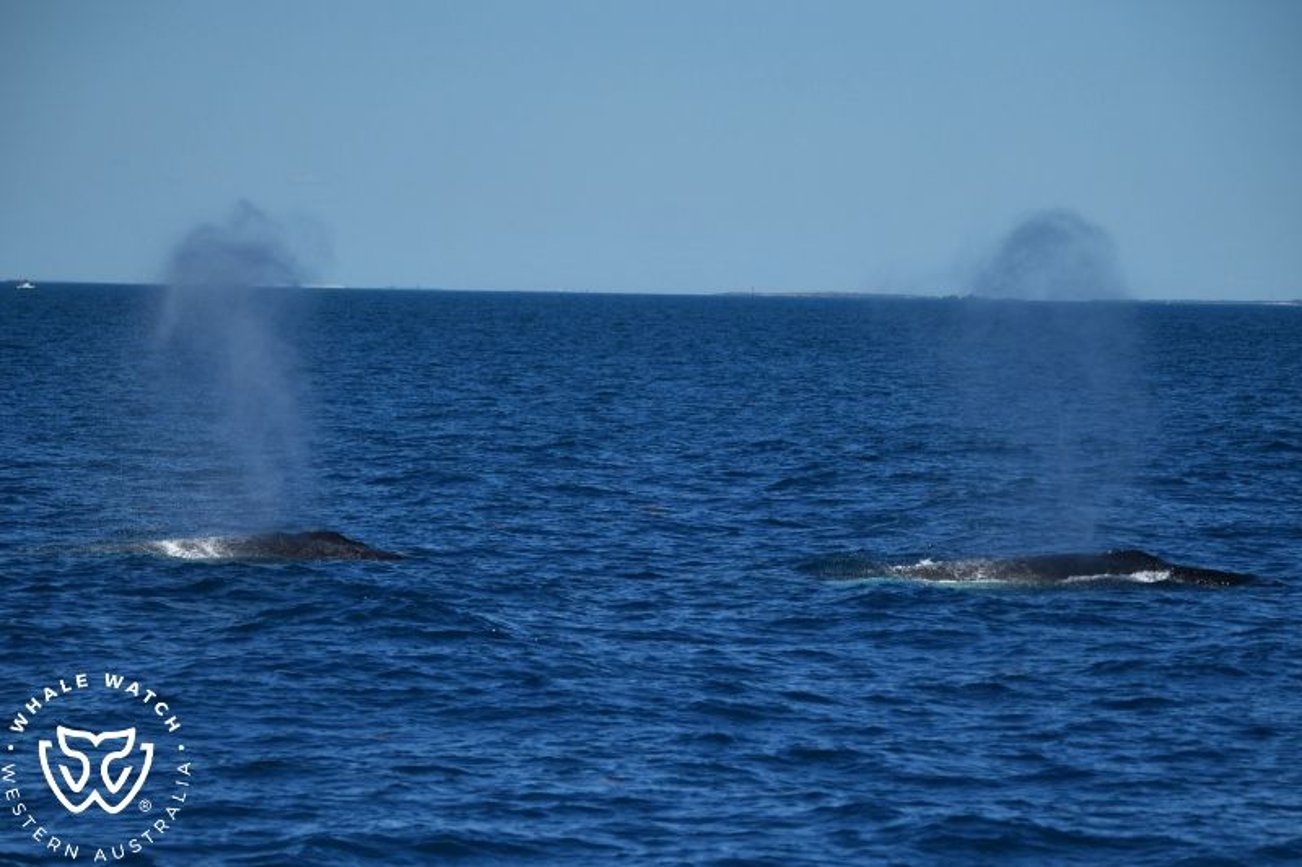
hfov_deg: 9.4
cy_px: 434
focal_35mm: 220
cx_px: 651
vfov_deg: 6.2
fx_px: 7955
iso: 500
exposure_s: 1/8000
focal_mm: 220
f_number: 5.6
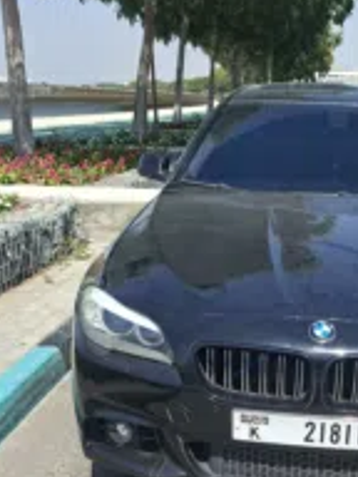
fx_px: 662
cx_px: 298
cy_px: 402
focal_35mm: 48
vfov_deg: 37.7
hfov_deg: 29.4
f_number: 1.8
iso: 50
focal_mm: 5.54
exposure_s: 1/1385
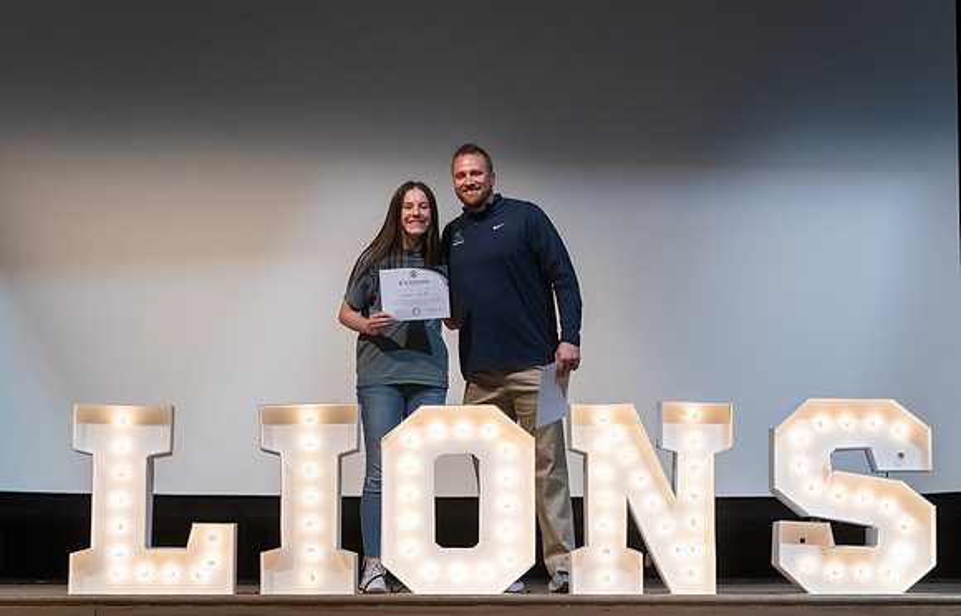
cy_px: 322
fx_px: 2090
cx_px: 486
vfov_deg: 16.8
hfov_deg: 25.9
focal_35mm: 79
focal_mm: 75
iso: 5000
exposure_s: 1/320
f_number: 4
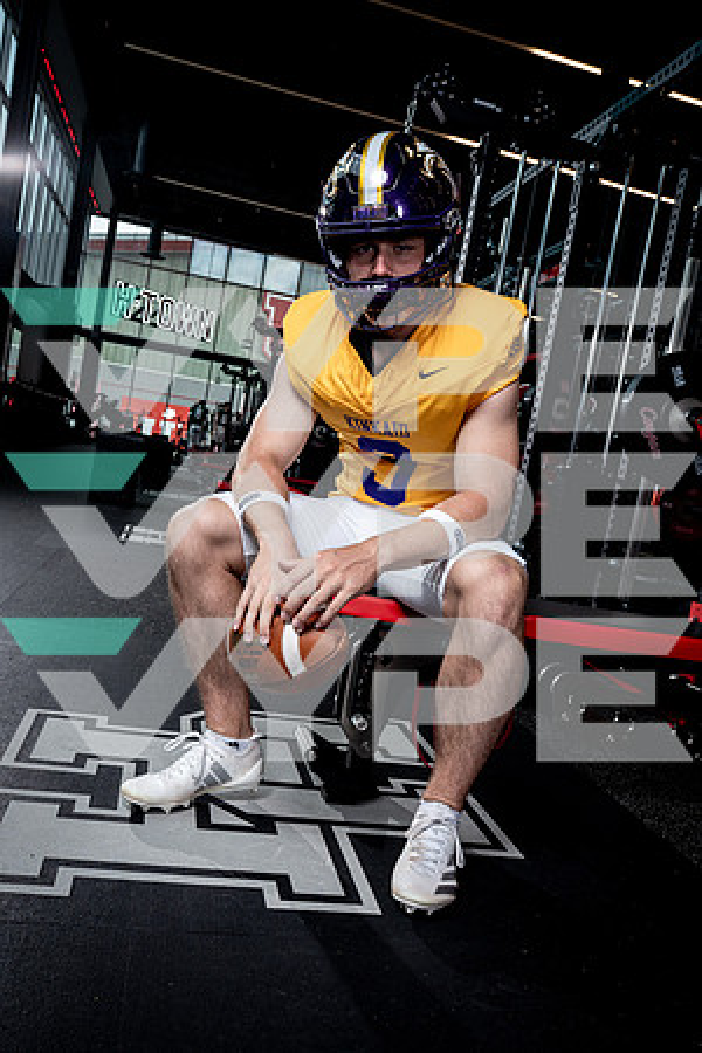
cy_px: 526
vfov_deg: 63.7
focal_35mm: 29
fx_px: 848
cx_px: 351
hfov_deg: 45.0
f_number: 8
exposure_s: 1/250
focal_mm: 29
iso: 640
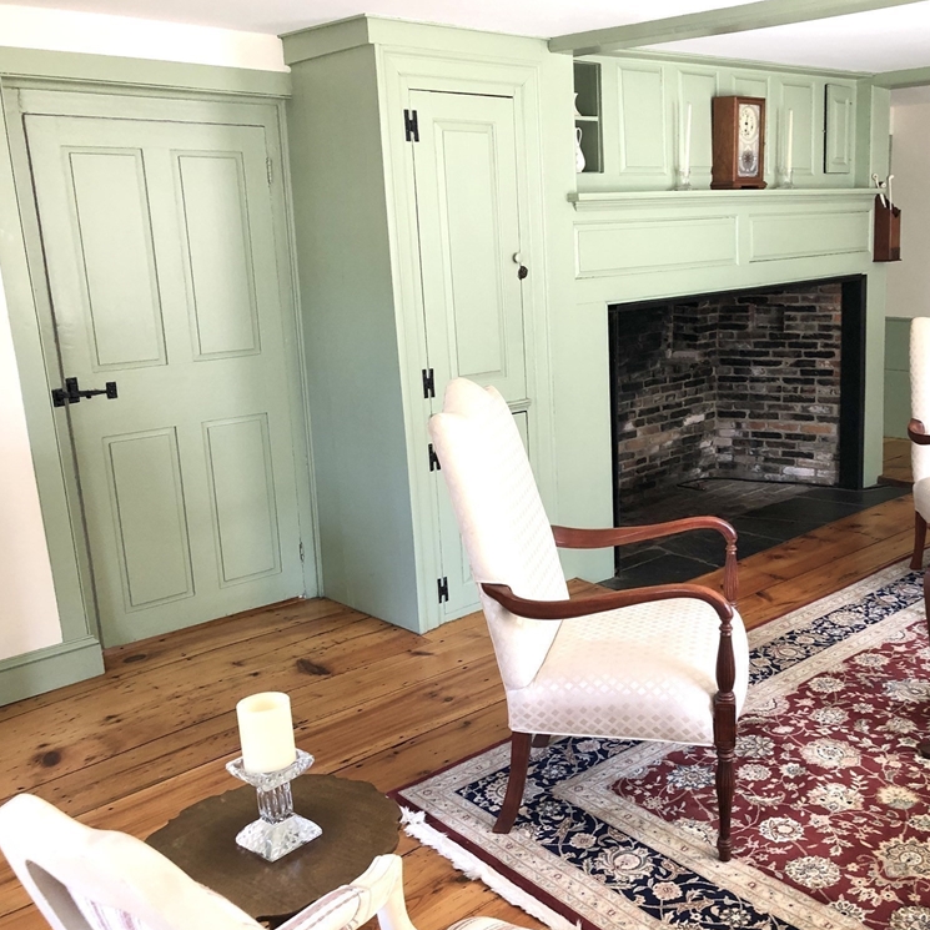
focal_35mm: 34
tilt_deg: -14.6
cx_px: 599
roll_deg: +3.2
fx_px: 1033
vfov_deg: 48.4
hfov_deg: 47.9
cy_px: 474
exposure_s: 1/15
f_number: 1.8
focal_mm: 4
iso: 40
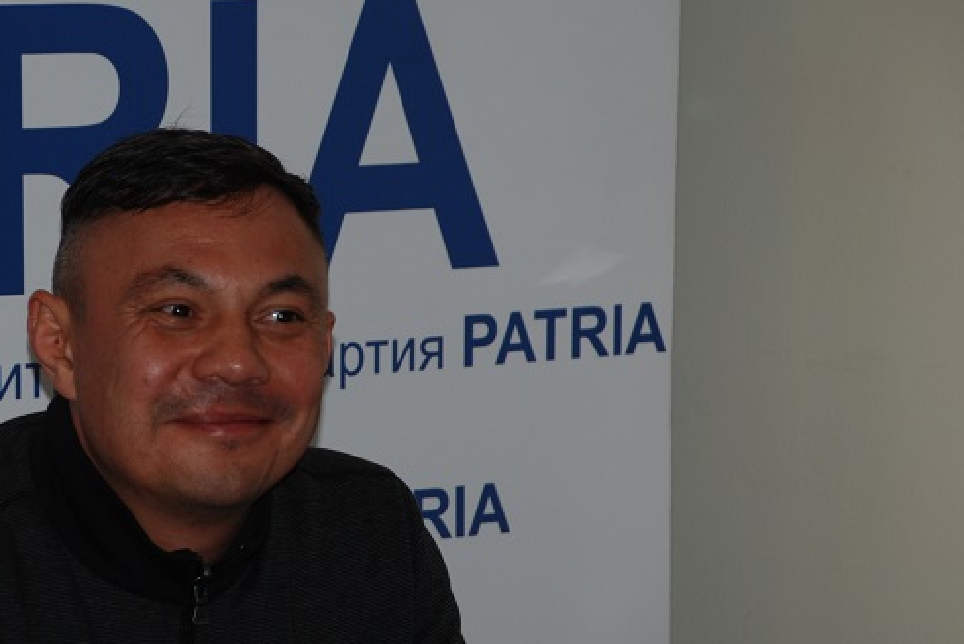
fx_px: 5894
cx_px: 210
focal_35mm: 220
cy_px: 458
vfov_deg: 6.3
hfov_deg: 9.3
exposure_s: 1/60
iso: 200
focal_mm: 90
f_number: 5.6
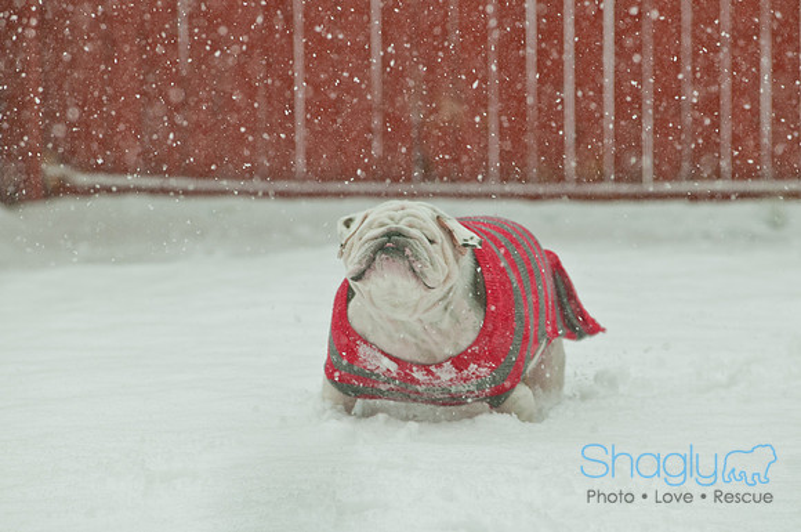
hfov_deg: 6.9
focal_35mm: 300
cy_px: 266
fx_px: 6666
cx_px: 400
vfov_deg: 4.6
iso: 200
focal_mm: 200
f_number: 5
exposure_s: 1/640
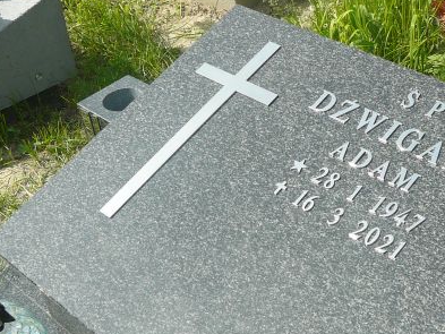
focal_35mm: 57
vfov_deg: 25.6
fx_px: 733
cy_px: 205
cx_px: 301
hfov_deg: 33.4
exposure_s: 1/640
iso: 80
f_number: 2.8
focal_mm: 5.2
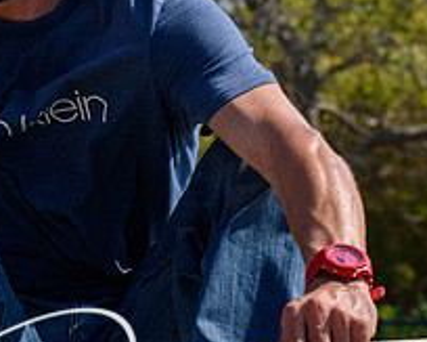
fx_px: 3537
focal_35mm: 280
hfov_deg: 6.8
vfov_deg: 5.5
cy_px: 228
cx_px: -161
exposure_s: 1/800
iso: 200
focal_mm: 70
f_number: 7.1
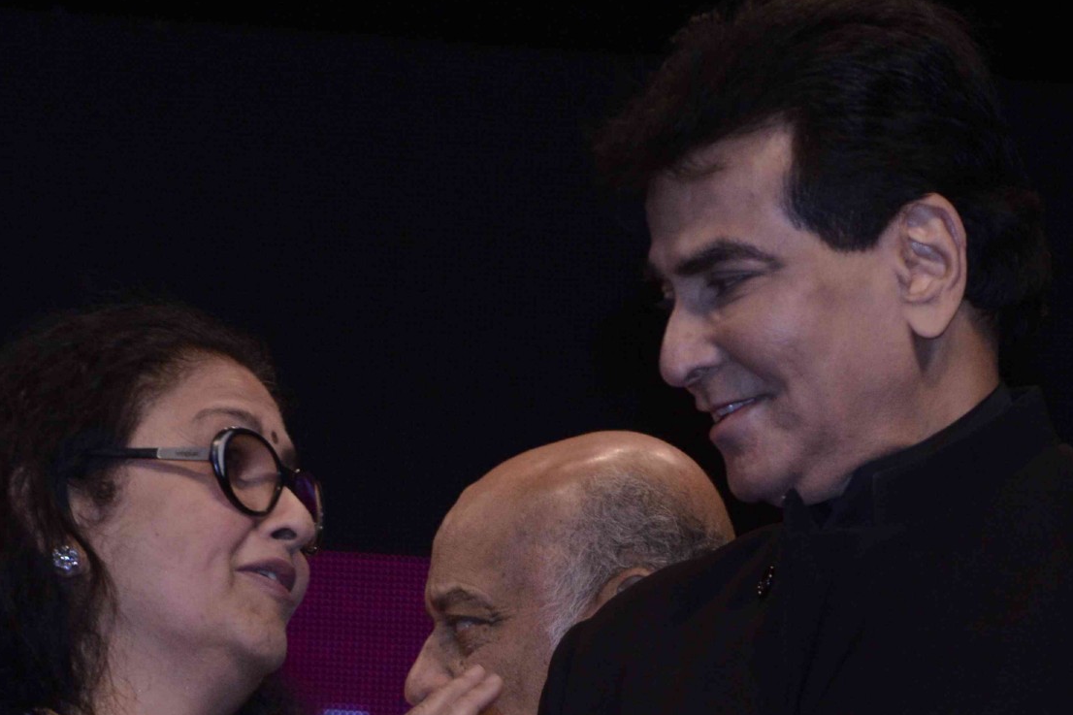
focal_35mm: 321
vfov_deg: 4.3
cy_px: 613
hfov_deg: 6.4
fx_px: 9566
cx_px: 656
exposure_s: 1/200
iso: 800
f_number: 8
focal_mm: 105
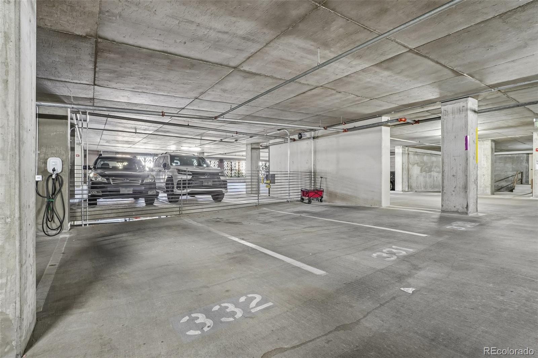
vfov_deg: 72.0
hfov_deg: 95.0
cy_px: 179
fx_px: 247
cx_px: 269
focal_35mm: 16
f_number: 8
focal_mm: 11
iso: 500
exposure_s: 1/2
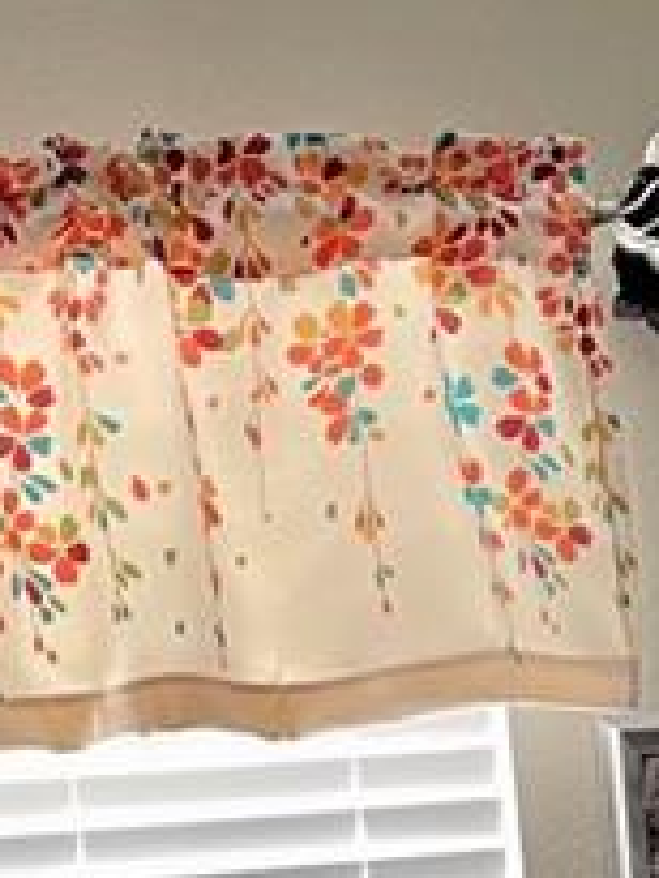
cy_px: 1606
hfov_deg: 10.1
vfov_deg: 12.3
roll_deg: +5.7
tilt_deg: -10.7
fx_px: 3702
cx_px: 514
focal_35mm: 146
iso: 125
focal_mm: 5.1
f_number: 1.6
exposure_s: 1/60
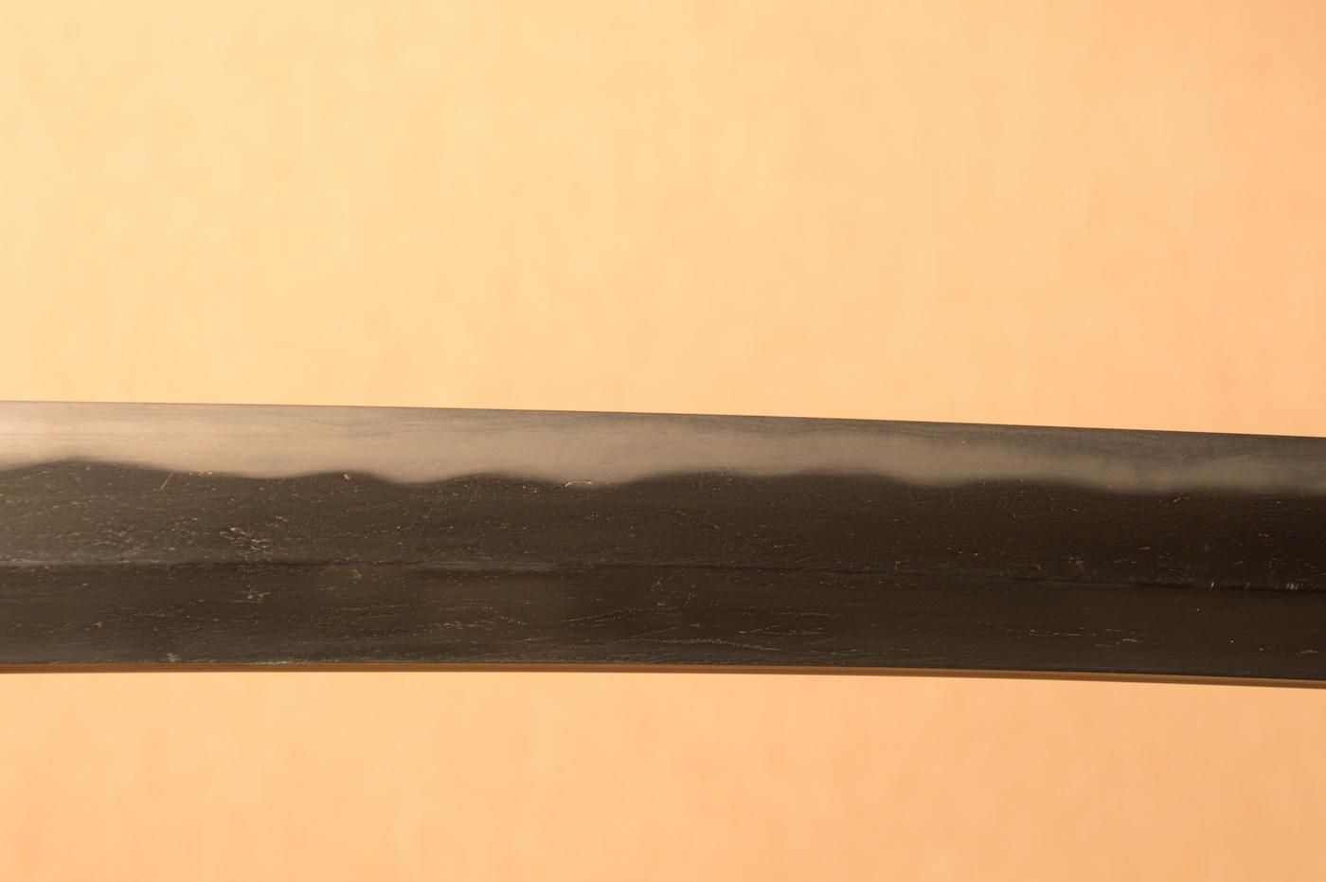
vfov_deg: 10.7
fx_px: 4692
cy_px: 441
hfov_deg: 16.1
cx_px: 663
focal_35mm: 128
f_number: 11
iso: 400
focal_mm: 85
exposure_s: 1/2
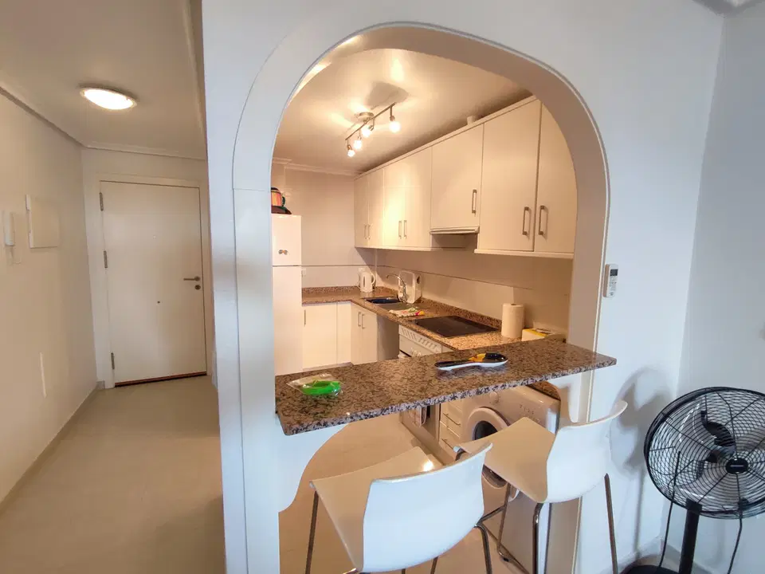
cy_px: 287
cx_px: 382
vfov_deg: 78.1
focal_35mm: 16
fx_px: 354
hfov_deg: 94.5
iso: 344
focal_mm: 1.65
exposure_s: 1/50
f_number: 2.2
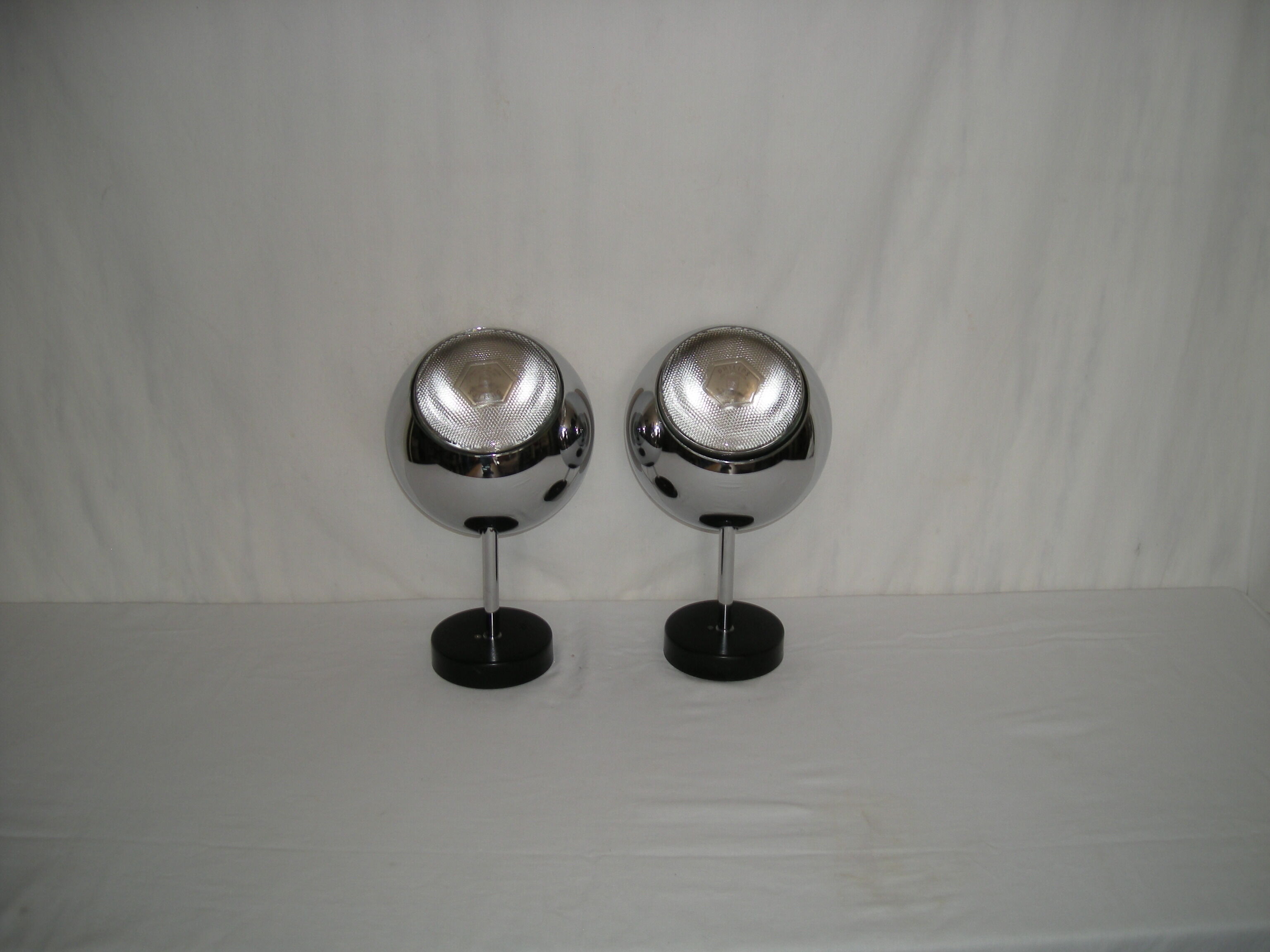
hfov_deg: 52.6
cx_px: 635
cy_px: 476
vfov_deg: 40.7
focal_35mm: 35
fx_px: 1284
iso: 50
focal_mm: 5.7
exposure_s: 1/49.7
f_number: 2.8
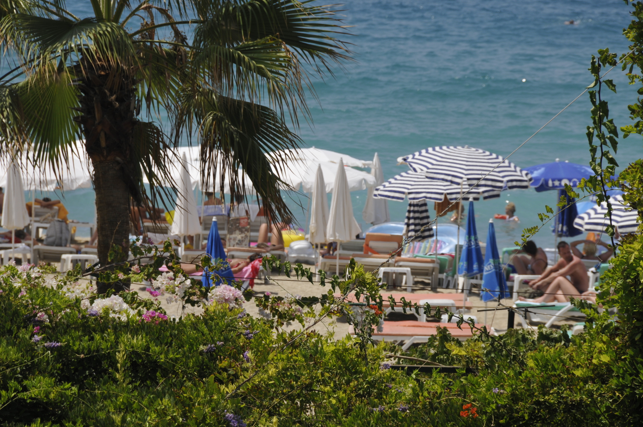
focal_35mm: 300
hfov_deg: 6.9
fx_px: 5352
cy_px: 214
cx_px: 322
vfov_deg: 4.6
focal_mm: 200
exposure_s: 1/400
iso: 200
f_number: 11
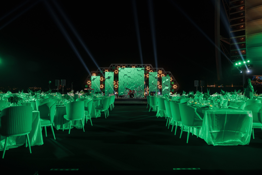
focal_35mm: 25
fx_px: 183
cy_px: 84
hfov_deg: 71.2
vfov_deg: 51.0
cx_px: 130
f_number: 2.8
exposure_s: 1/160
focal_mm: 24
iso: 400
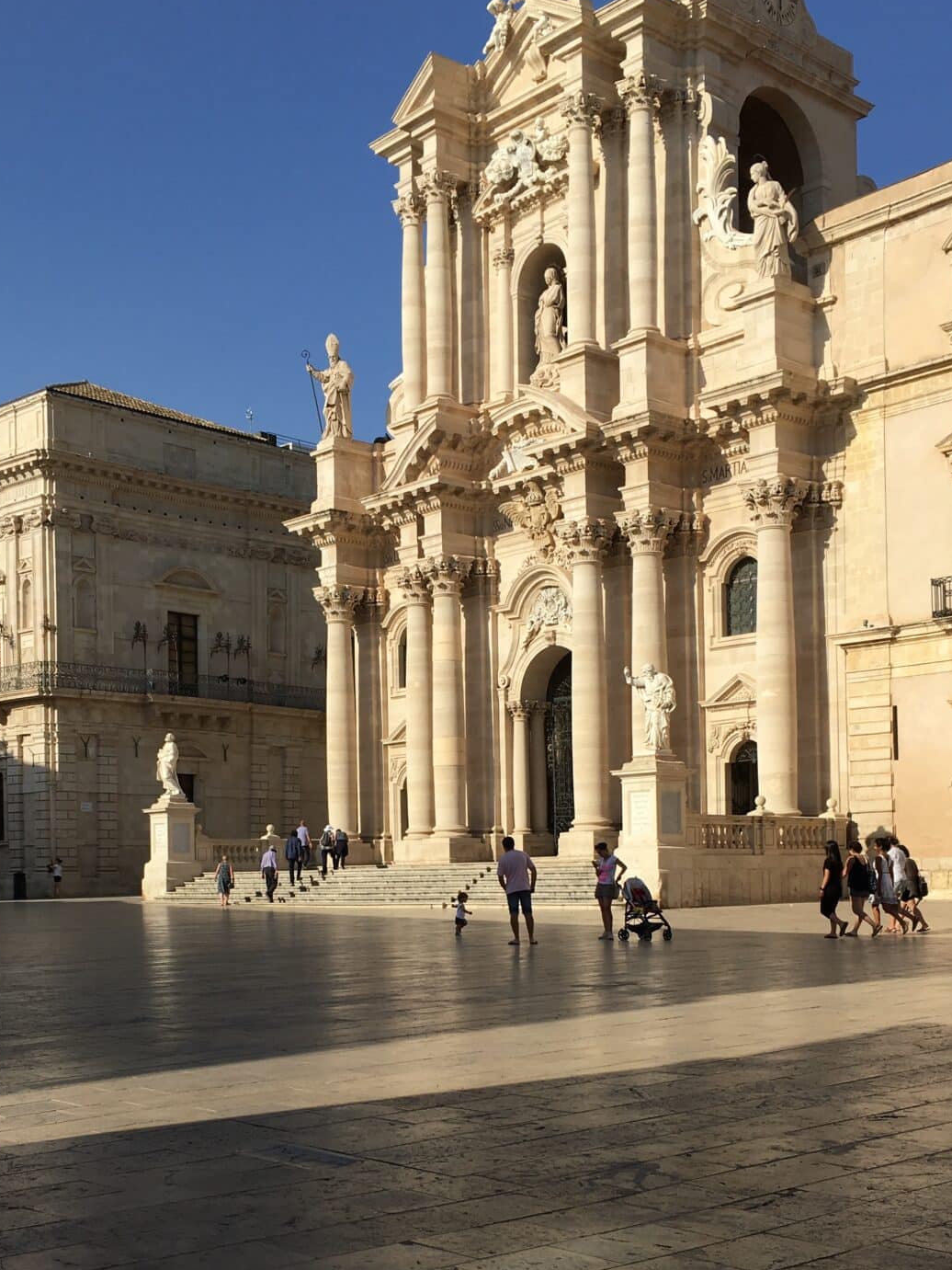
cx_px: 427
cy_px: 860
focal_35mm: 43
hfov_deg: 33.6
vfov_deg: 43.2
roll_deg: +0.7
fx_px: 1577
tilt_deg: +0.8
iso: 25
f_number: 2.2
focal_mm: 4.15
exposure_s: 1/2198
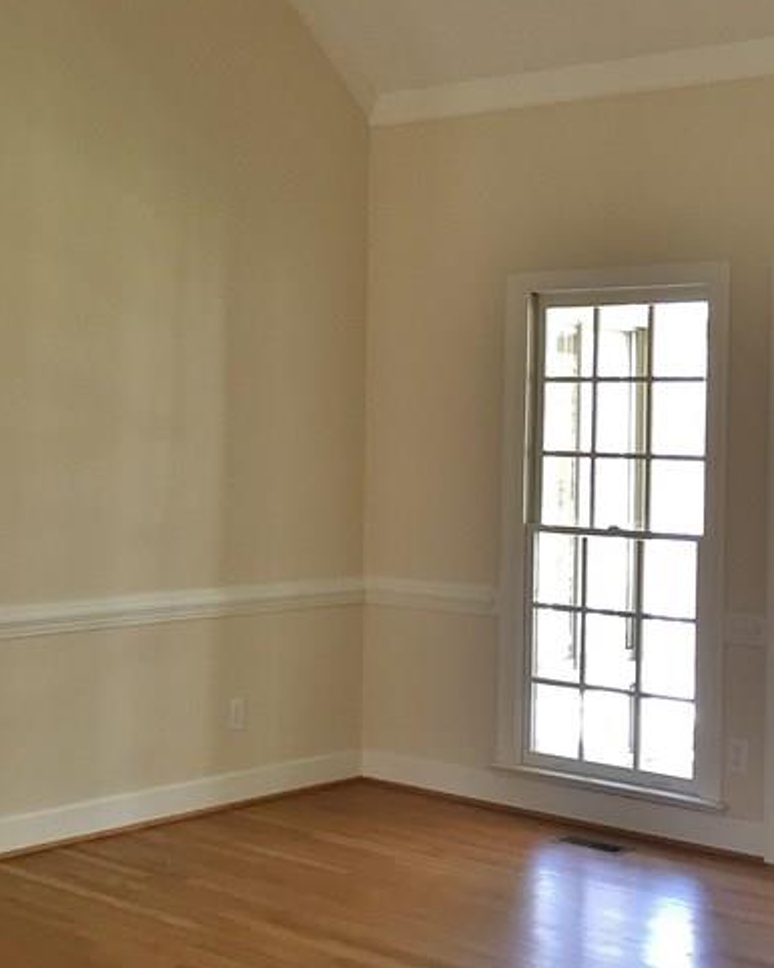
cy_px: 395
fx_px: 1719
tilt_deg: +1.2
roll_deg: -1.1
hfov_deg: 25.3
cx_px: 283
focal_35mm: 60
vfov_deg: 31.4
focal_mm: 4.15
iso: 64
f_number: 2.2
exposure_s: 1/30
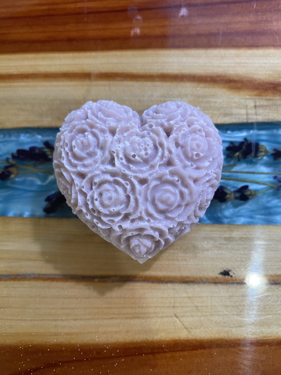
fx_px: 281
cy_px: 188
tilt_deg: -83.7
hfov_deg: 53.1
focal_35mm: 26
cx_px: 140
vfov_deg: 67.3
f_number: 1.8
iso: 100
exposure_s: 1/42
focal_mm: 4.25
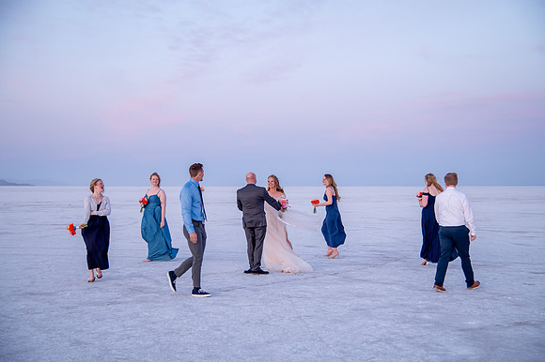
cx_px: 272
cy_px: 181
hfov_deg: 37.5
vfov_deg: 25.5
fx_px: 803
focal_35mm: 53
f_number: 4
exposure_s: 1/125
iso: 800
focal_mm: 52
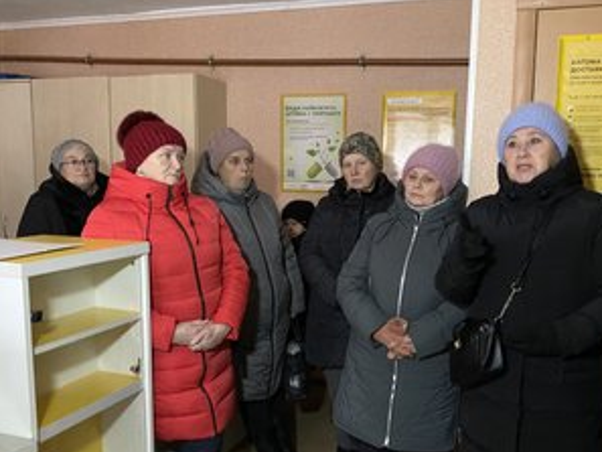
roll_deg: -0.6
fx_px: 609
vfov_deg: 40.6
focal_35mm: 35
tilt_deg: -8.2
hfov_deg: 52.5
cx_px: 338
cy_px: 270
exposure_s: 1/29
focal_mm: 4.25
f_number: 1.8
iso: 1000
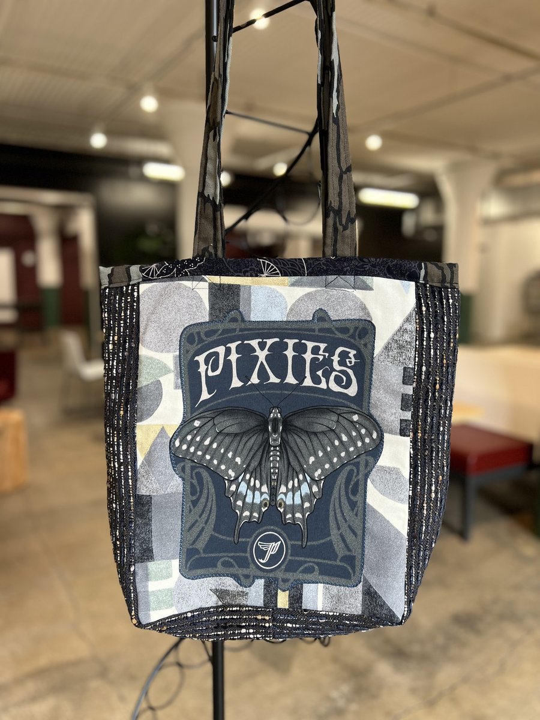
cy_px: 360
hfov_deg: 53.1
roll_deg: +0.6
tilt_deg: -7.8
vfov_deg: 67.3
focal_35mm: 26
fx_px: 541
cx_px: 270
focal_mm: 5.7
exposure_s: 1/60
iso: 100
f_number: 1.5
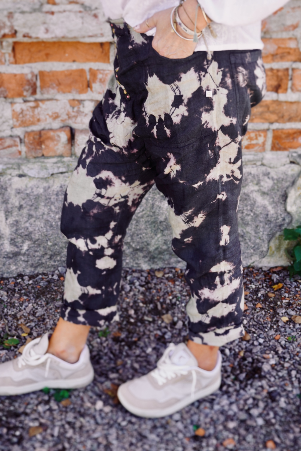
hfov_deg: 23.2
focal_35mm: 58
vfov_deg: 34.2
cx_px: 150
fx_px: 734
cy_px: 226
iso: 100
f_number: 5.6
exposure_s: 1/60
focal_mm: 39
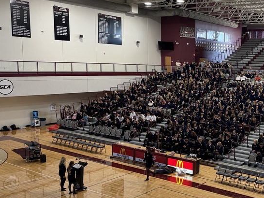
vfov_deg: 32.1
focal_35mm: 45
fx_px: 343
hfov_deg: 39.5
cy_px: 116
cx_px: 229
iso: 200
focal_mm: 6.76
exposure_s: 1/60
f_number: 1.78
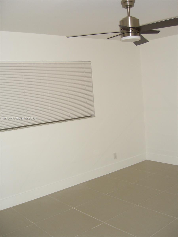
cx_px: 89
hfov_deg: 37.7
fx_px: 261
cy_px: 118
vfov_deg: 49.0
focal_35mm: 38
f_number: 2.8
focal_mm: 7.9
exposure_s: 1/60
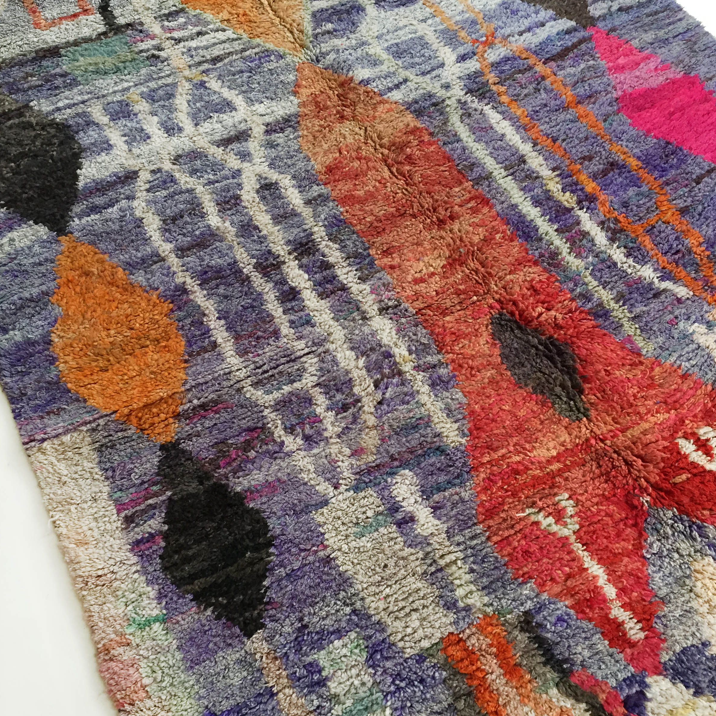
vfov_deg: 47.2
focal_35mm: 35
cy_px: 385
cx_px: 363
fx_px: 819
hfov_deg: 47.2
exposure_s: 1/33
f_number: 2.2
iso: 125
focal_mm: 4.15
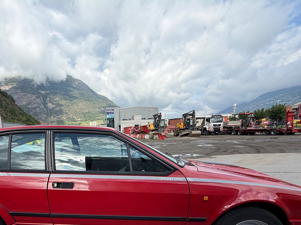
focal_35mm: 22
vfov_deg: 57.8
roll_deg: +3.2
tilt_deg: -11.1
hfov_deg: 74.2
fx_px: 191
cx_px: 103
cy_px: 170
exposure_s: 1/770
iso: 32
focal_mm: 2.22
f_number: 2.2
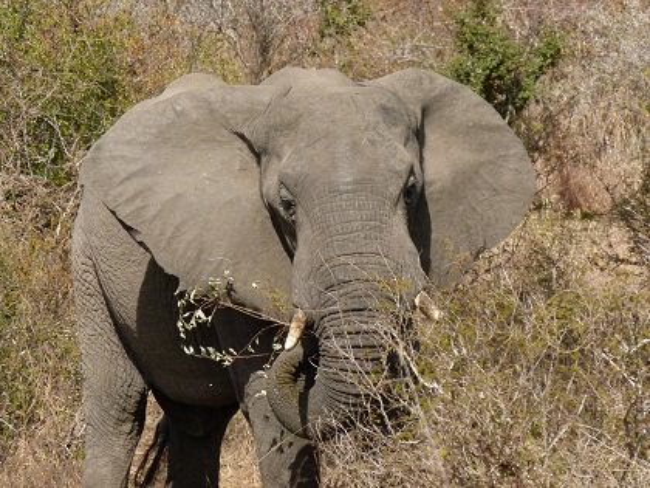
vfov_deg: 4.0
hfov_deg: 5.3
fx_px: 7042
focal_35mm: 375
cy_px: 244
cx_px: 325
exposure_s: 1/2000
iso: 400
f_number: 4.5
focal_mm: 67.4
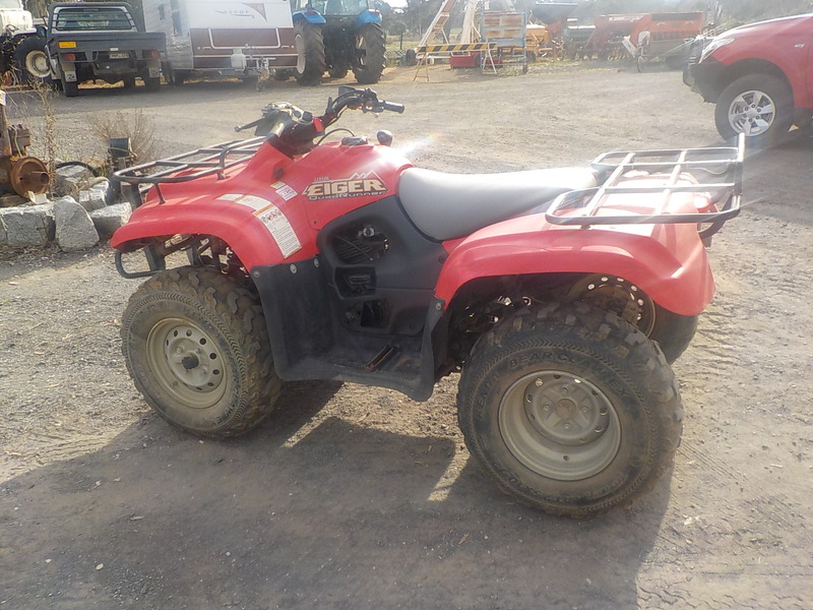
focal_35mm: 30
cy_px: 305
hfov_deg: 60.0
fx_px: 705
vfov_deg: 46.8
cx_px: 406
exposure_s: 1/500
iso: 125
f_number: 3.3
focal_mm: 4.1
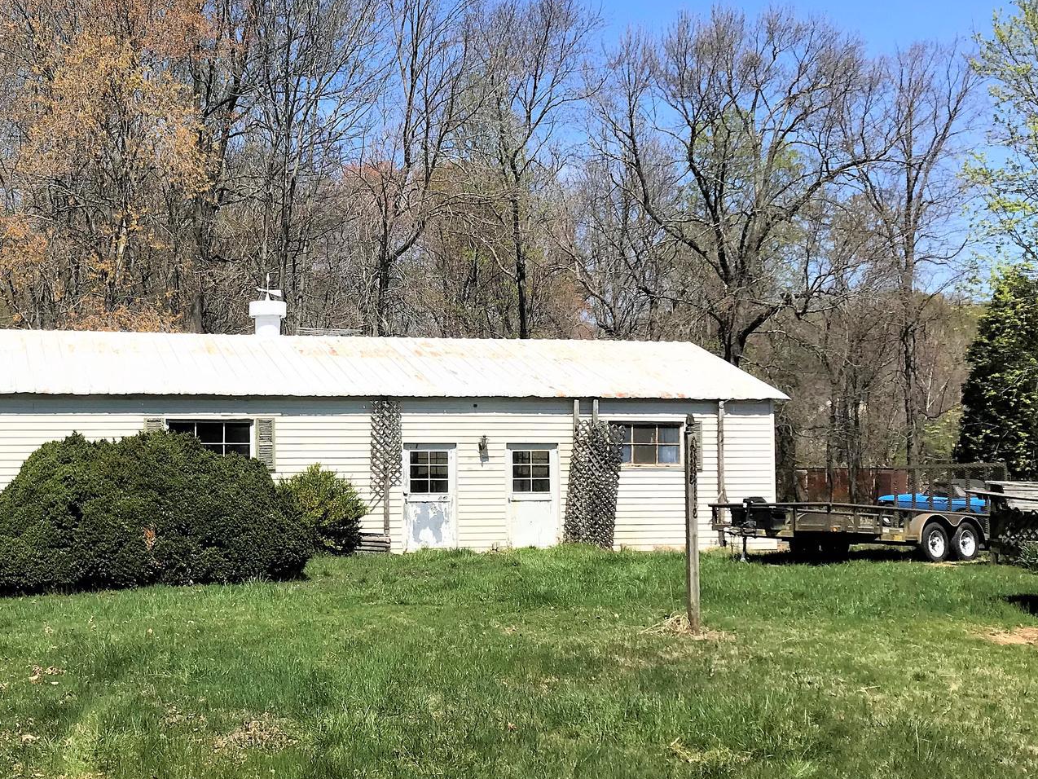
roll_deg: -0.4
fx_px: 1350
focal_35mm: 45
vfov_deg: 32.2
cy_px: 384
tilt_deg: -0.5
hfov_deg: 41.2
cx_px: 300
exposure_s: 1/3425
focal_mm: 3.99
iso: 20
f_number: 1.8
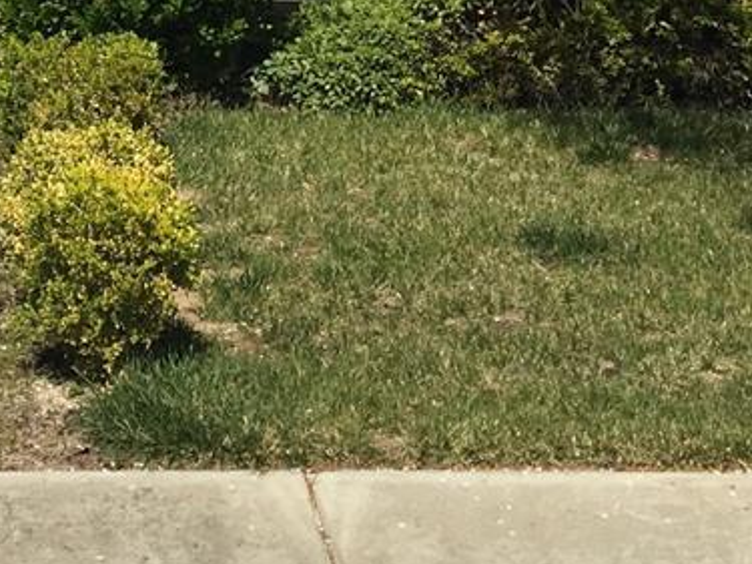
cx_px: 108
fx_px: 2519
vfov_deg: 11.6
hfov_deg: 16.8
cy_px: -512
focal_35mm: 116
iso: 25
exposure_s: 1/2564
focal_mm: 4.15
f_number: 2.2
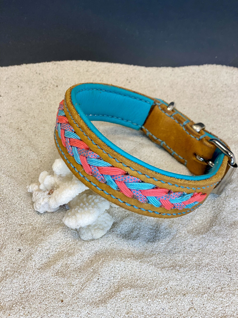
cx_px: 119
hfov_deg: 28.0
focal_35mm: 52
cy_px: 159
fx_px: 477
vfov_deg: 36.8
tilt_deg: -42.9
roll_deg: -2.1
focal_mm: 6
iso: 64
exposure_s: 1/100
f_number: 2
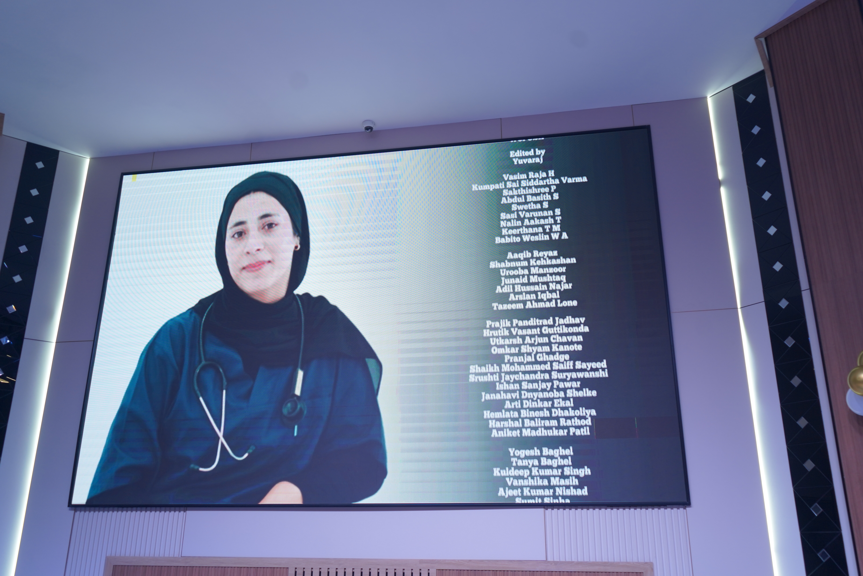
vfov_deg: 43.6
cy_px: 288
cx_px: 432
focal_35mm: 30
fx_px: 719
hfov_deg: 61.9
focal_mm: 30
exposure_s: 1/125
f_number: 3.5
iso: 500
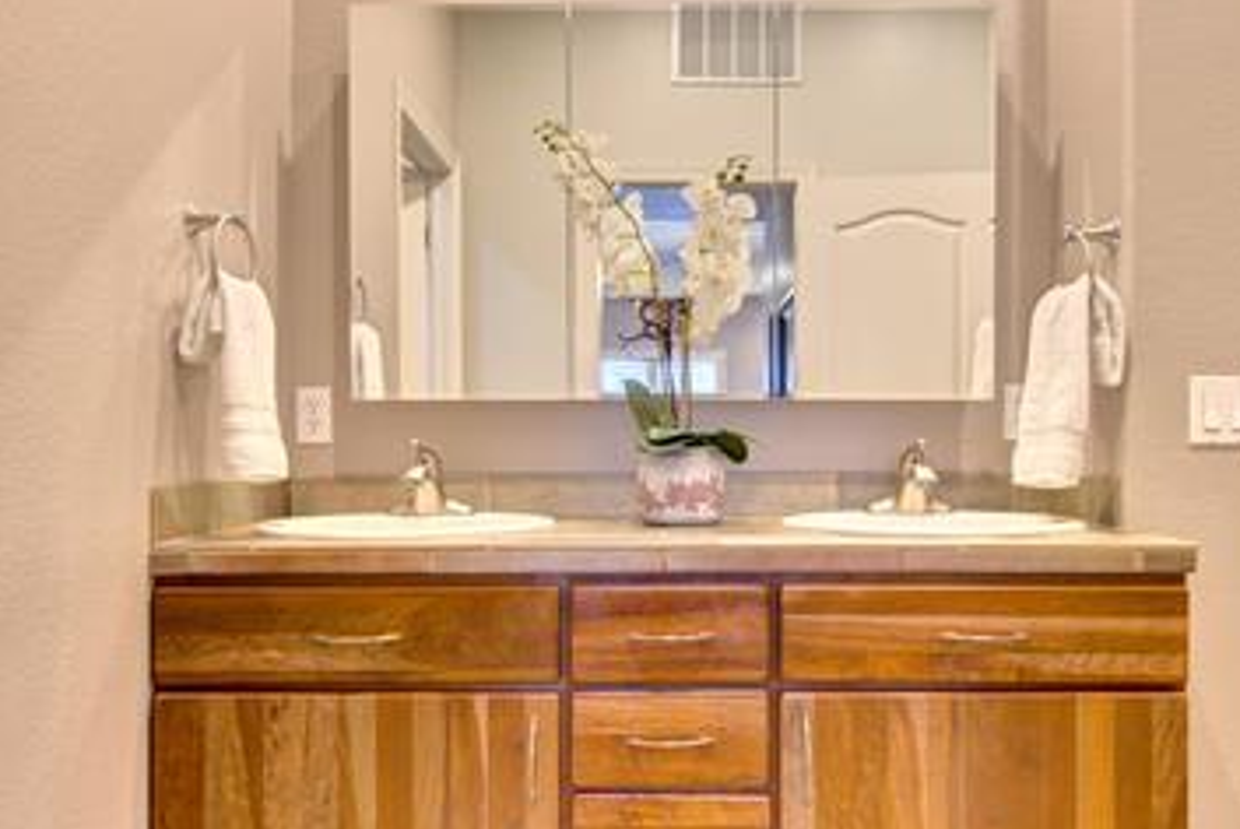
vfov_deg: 45.0
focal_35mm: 29
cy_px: 430
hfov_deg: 63.5
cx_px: 671
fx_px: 1000
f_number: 8
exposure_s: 1/6
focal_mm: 16
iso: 400
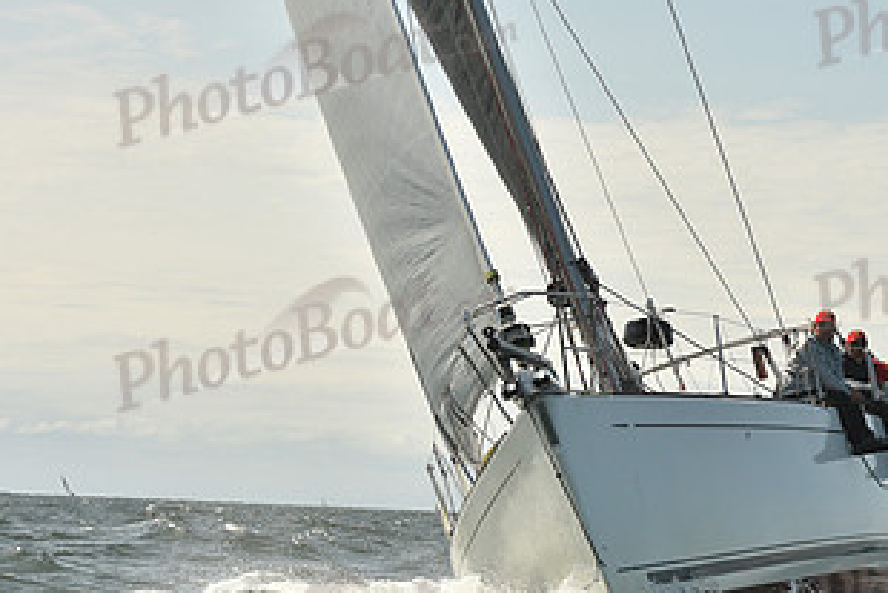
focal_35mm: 146
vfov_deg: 9.4
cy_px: 445
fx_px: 3603
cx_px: 667
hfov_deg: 14.0
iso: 250
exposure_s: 1/800
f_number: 9
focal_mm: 78
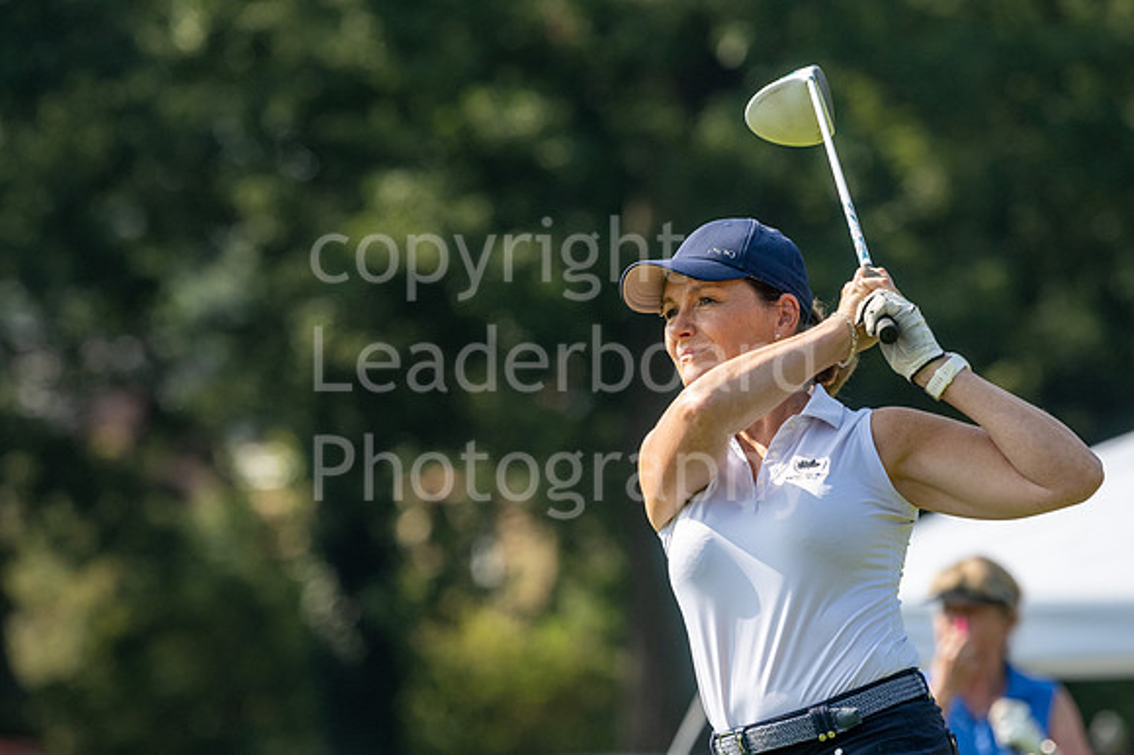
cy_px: 416
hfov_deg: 4.2
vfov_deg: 2.8
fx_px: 15609
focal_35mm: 496
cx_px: 563
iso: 160
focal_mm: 300
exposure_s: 1/800
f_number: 5.6
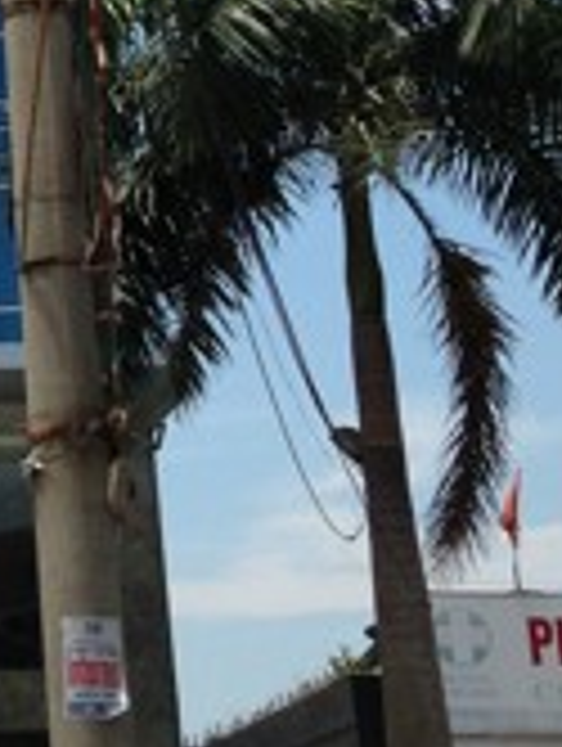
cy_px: -135
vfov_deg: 12.1
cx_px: -593
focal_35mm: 159
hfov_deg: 8.8
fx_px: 3433
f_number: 2.4
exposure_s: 1/1178
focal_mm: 4.12
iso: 50
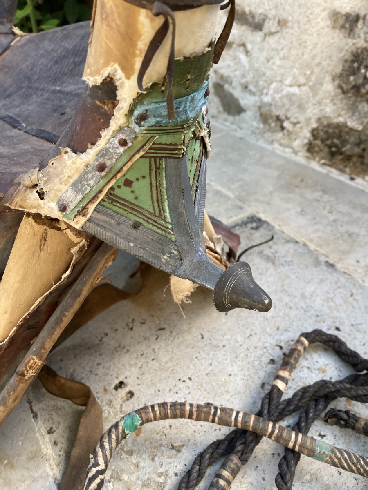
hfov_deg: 49.7
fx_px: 397
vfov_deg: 63.4
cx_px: 184
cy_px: 245
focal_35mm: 28
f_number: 1.8
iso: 64
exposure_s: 1/121
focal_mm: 3.99
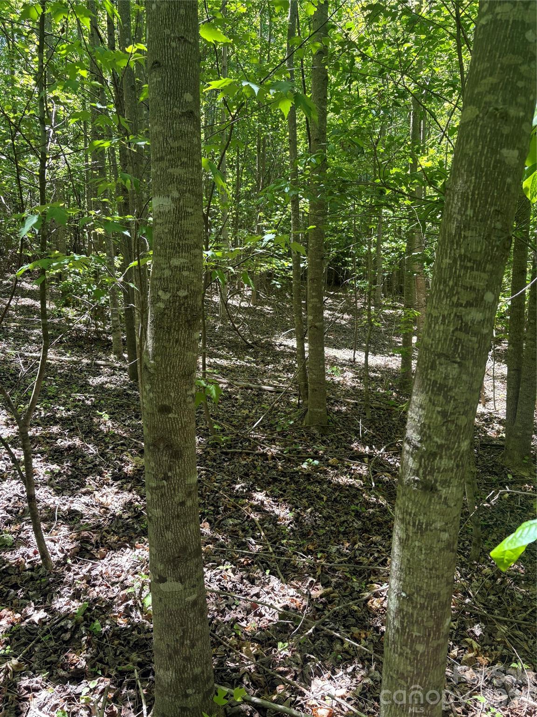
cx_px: 268
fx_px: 538
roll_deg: -0.5
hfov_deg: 53.1
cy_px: 358
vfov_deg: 67.3
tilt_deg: -8.0
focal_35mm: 26
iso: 50
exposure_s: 1/122
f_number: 1.6
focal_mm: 5.96
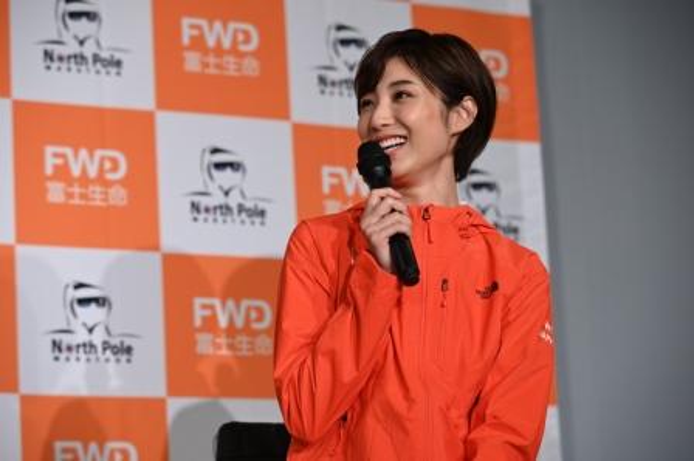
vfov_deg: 11.0
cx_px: 347
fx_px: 2408
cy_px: 230
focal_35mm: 125
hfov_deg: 16.4
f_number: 4
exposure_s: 1/320
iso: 800
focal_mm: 125
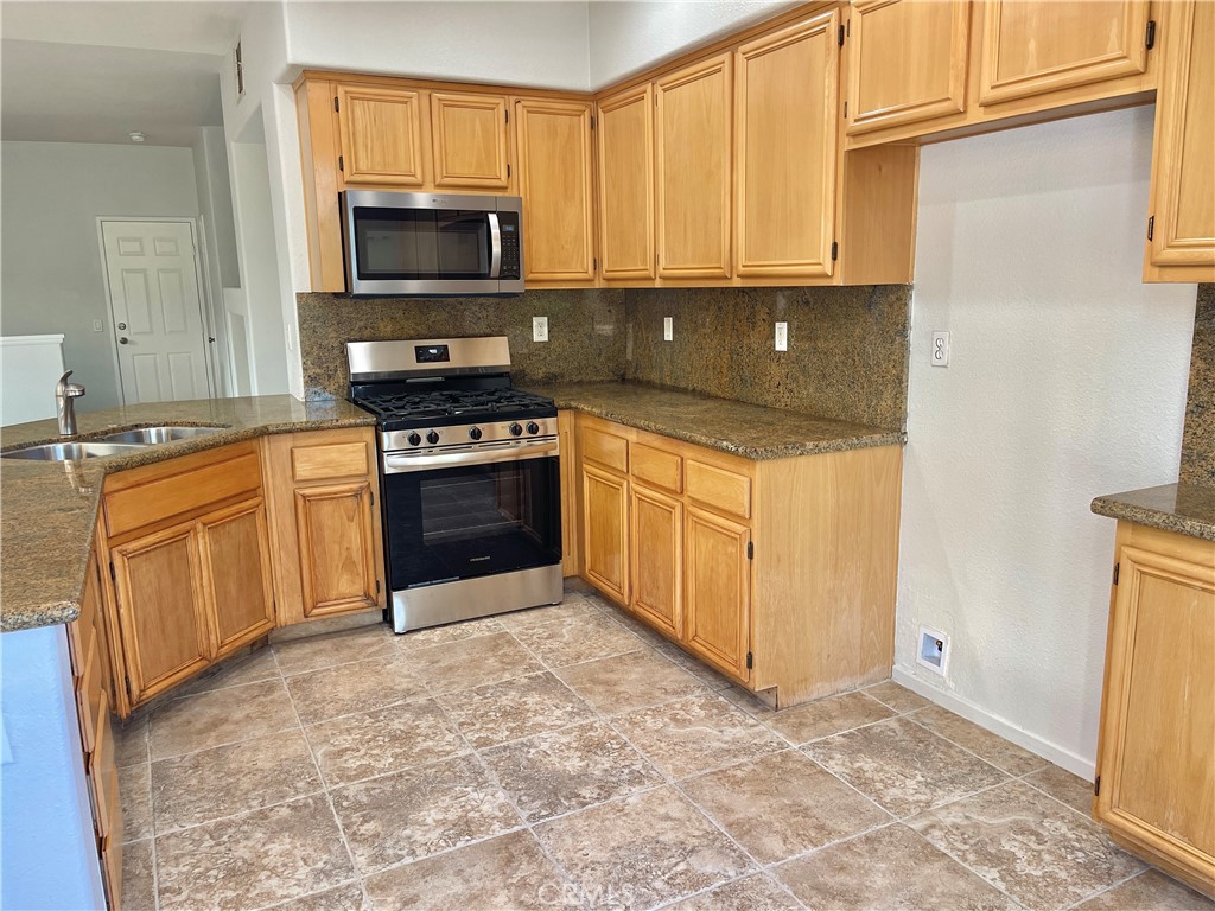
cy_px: 456
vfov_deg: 53.1
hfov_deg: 67.3
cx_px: 608
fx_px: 913
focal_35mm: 26
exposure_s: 1/120
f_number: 1.6
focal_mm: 5.1
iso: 125
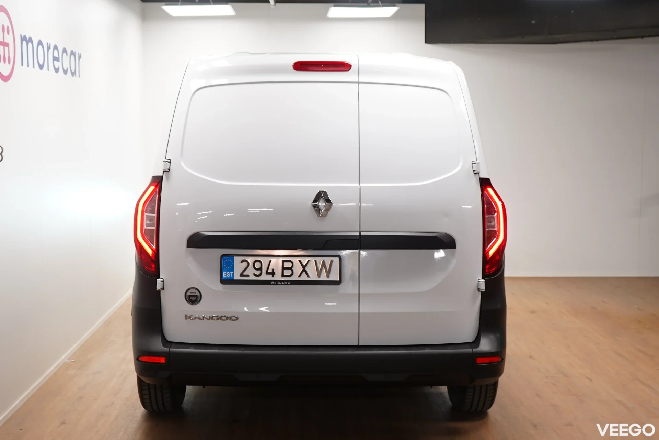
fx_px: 842
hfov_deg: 42.7
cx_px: 330
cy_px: 220
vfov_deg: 29.2
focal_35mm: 46
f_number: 4
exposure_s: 1/15
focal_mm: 31
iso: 250
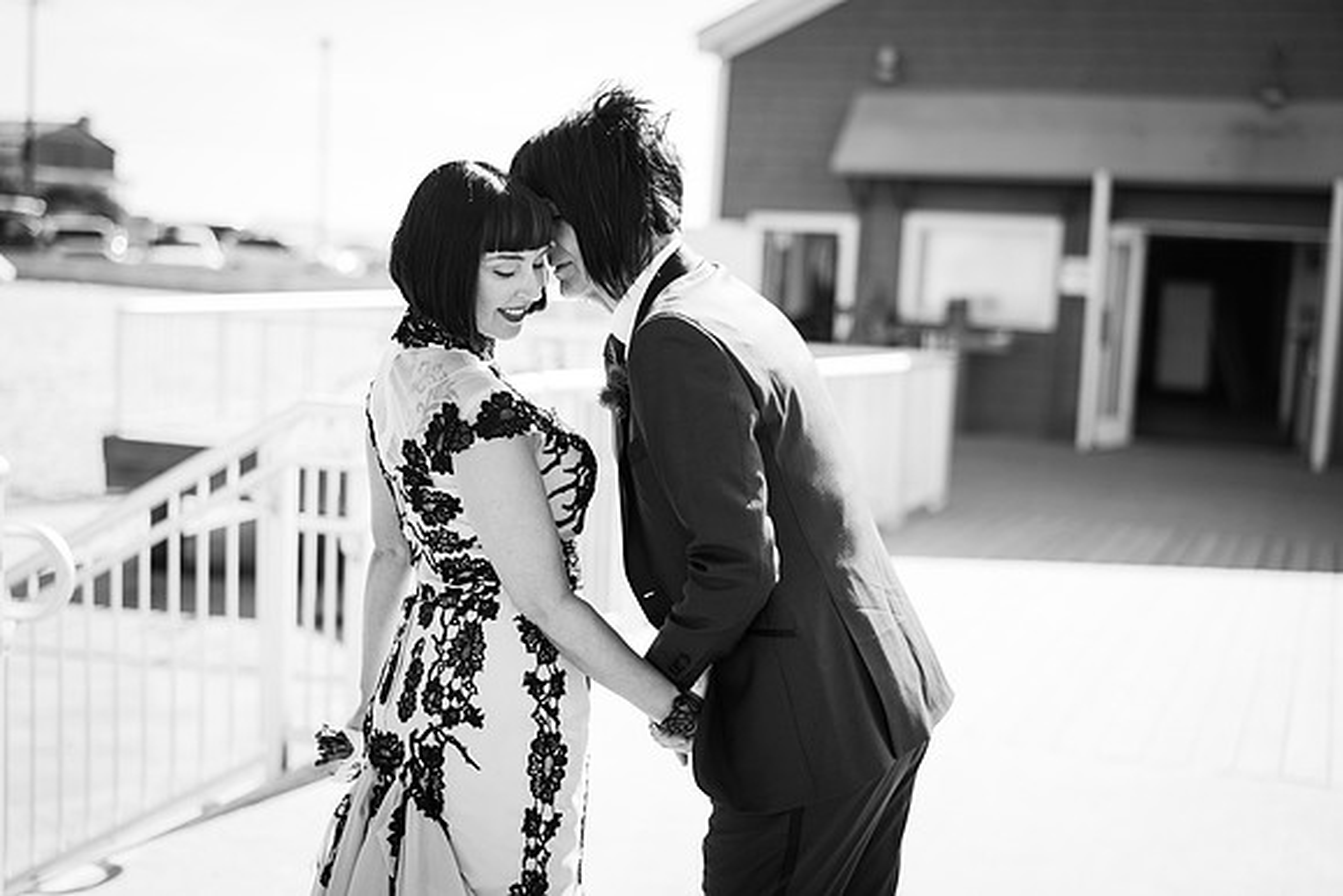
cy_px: 448
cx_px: 672
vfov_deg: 27.0
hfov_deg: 39.6
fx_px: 1866
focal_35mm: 50
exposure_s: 1/2500
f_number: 1.8
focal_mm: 50
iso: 200
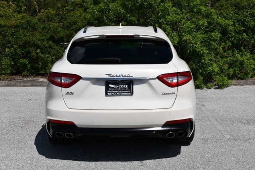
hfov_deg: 38.2
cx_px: 128
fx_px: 369
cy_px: 85
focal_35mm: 52
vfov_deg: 26.0
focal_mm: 26
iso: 100
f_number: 10
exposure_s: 1/400
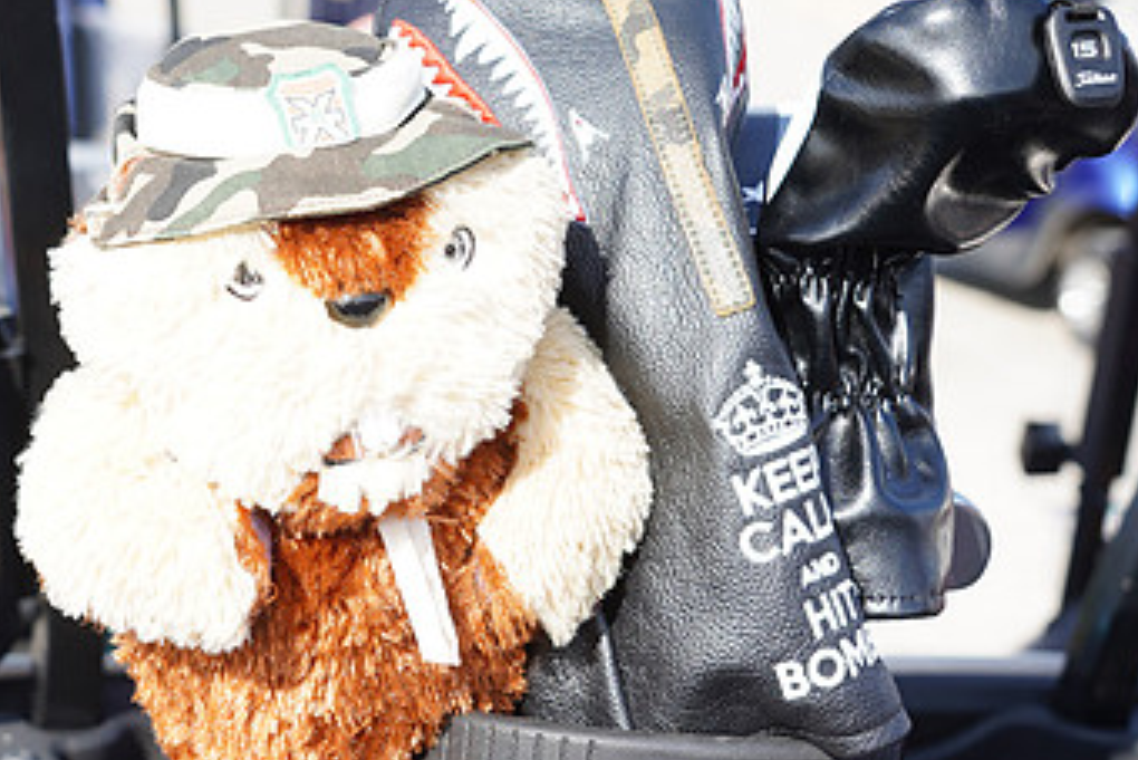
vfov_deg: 16.6
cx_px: 295
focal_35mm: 82
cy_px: 280
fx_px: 2593
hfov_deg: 24.5
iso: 100
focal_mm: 48
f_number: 5.6
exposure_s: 1/200
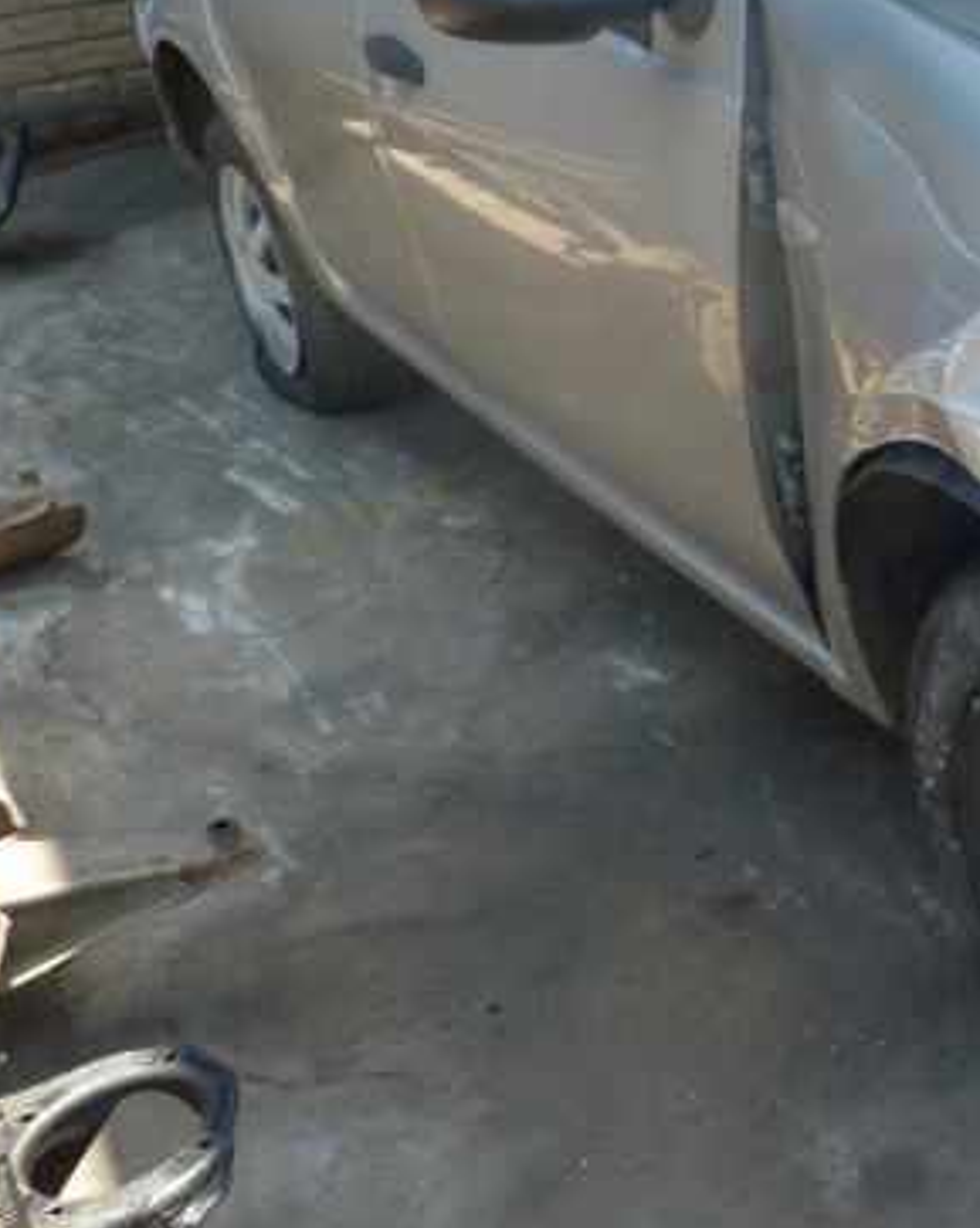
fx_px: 1960
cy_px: 326
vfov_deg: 34.1
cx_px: 1265
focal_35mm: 54
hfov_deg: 24.6
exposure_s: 1/125
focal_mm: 4.5
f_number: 3.6
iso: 80
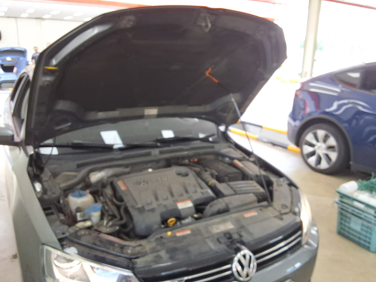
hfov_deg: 61.7
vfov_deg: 48.2
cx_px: 185
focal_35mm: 29
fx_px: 315
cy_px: 138
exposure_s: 1/120
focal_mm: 2.91
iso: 50
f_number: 1.9
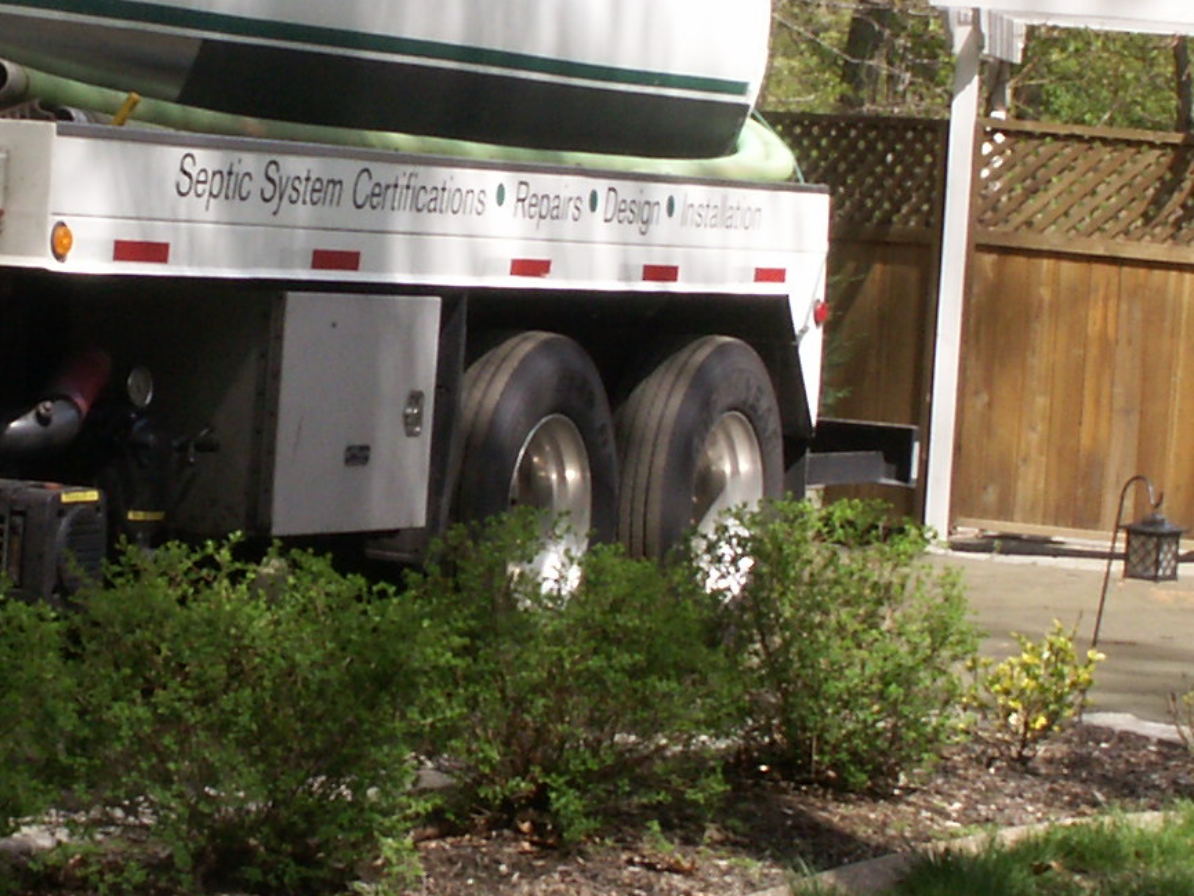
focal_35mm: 140
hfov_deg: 14.0
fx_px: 4830
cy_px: 286
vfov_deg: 10.6
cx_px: 244
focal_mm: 7.1
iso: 50
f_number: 8
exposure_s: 1/80
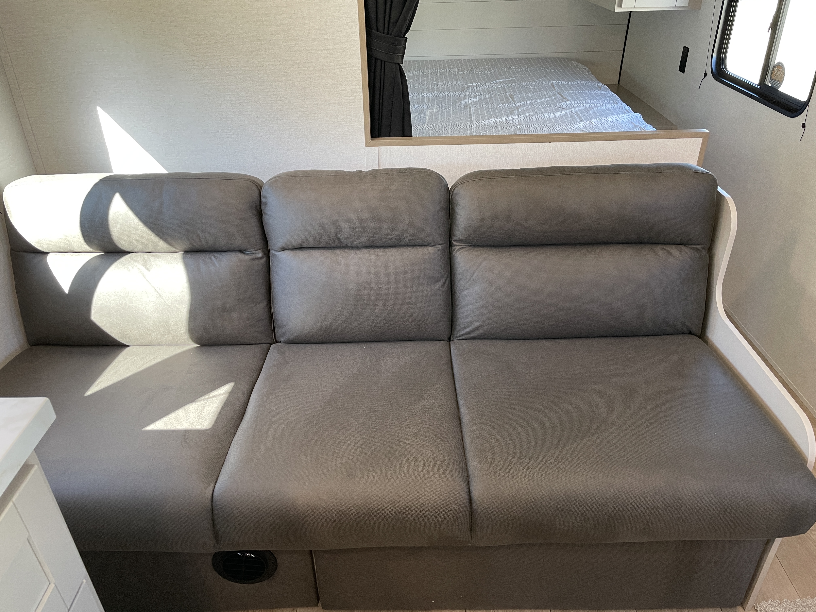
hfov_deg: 67.3
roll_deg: +0.8
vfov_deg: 53.1
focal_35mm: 26
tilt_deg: -29.5
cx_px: 408
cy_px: 306
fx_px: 613
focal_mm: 4.2
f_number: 1.6
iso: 160
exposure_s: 1/60
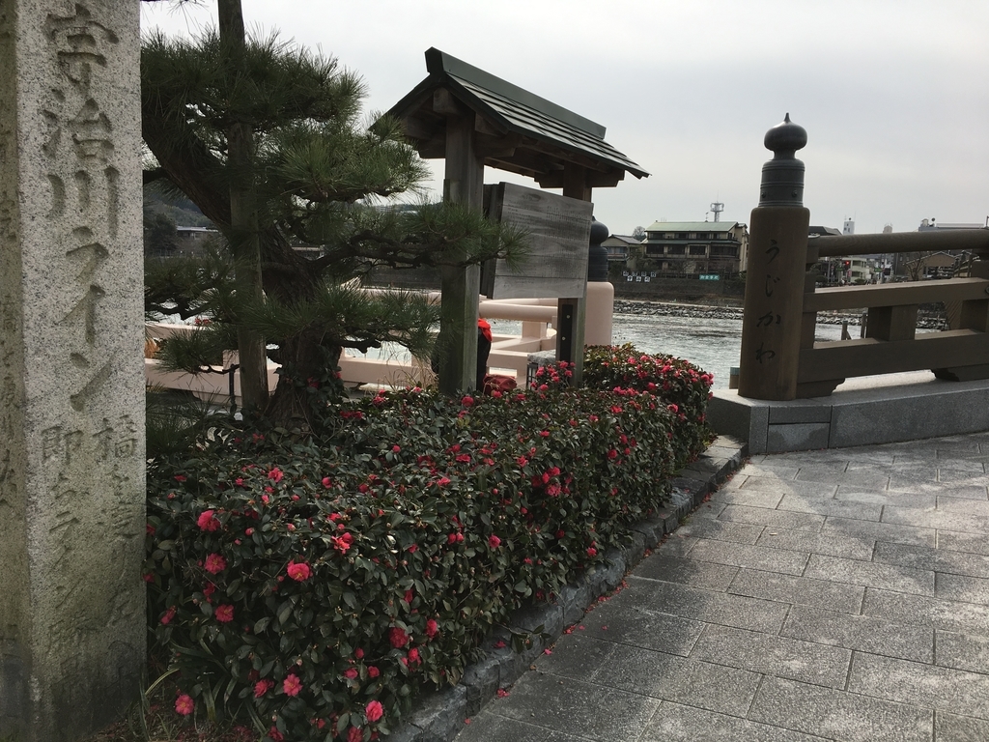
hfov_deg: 61.7
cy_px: 371
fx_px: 829
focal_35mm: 29
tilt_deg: -5.5
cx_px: 494
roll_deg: -1.8
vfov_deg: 48.2
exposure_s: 1/1202
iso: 25
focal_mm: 4.15
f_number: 2.2
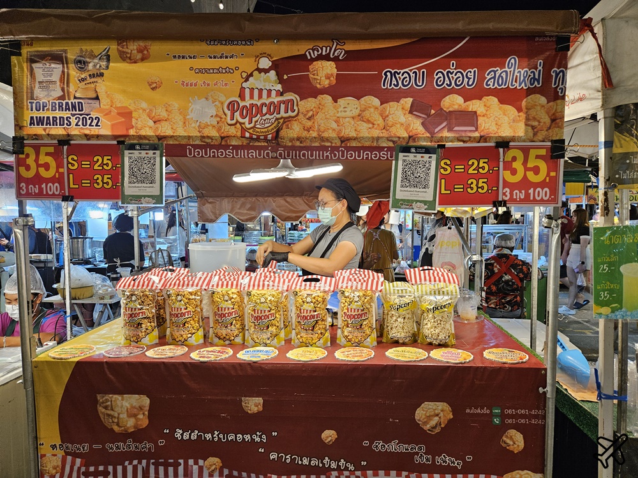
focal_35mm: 23
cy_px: 239
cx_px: 319
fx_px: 424
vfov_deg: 58.9
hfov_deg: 73.9
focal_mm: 5.4
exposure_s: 1/100
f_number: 1.8
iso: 80
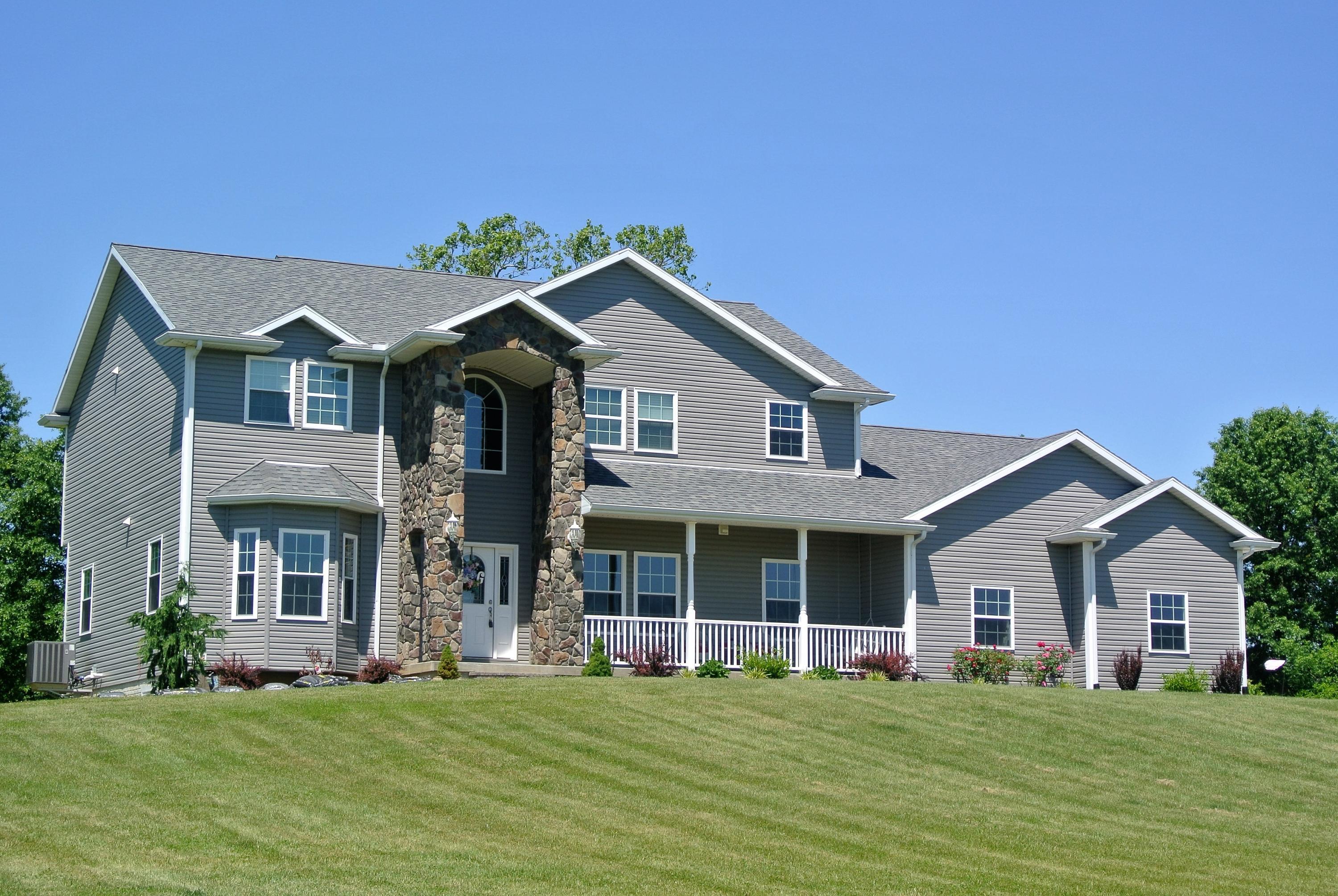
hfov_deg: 29.6
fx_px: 2530
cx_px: 669
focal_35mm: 68
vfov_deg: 20.1
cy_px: 448
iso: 100
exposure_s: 1/500
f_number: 5.3
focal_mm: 25.2
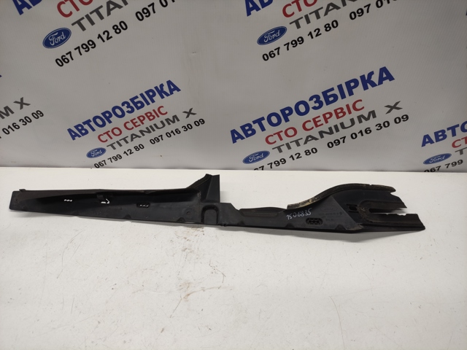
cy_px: 175
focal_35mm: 25
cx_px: 234
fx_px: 337
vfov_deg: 54.9
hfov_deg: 69.4
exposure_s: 1/100
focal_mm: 5.43
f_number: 1.89
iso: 125
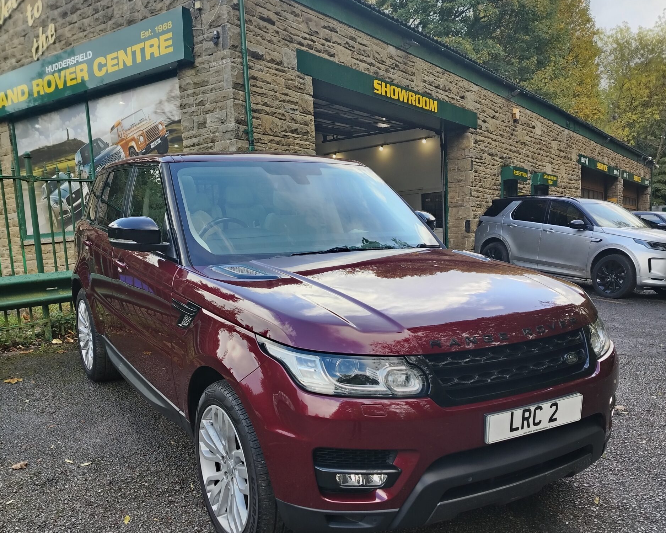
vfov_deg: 45.0
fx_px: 631
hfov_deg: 55.7
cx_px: 335
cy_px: 359
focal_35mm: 32
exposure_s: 1/100
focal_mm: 5.25
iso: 173
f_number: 1.75
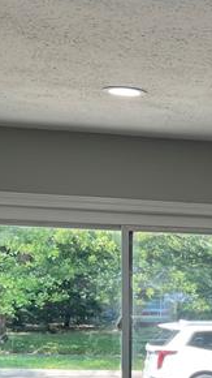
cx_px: 329
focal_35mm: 100
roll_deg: -1.5
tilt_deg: -4.9
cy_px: 371
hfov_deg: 11.5
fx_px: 1000
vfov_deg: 20.7
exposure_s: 1/228
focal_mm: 5.7
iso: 40
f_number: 1.5
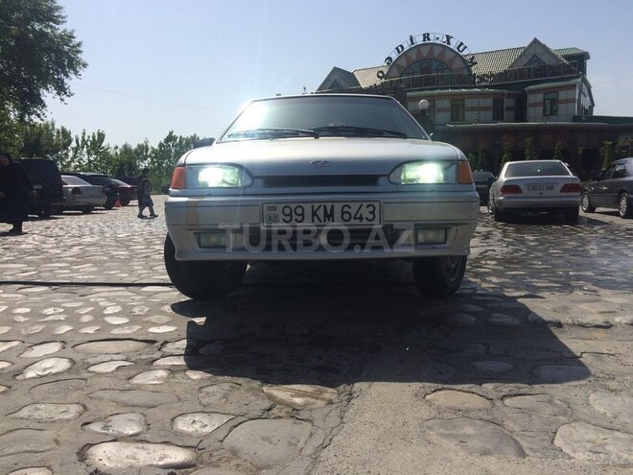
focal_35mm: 29
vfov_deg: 48.2
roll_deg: +1.4
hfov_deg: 61.7
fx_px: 530
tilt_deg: -7.2
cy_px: 238
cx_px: 316
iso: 32
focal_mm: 4.15
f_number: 2.2
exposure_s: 1/5128
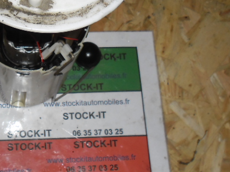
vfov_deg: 20.9
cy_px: 59
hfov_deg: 27.0
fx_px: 465
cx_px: 30
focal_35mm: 70
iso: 80
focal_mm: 4.9
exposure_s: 1/45
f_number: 3.5
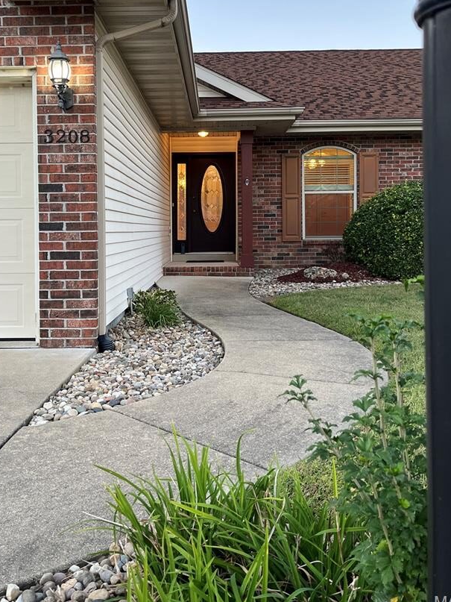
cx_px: 205
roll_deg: +0.2
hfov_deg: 42.9
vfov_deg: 54.8
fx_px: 573
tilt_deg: +0.2
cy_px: 233
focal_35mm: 33
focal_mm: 5.1
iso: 80
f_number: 1.6
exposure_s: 1/60
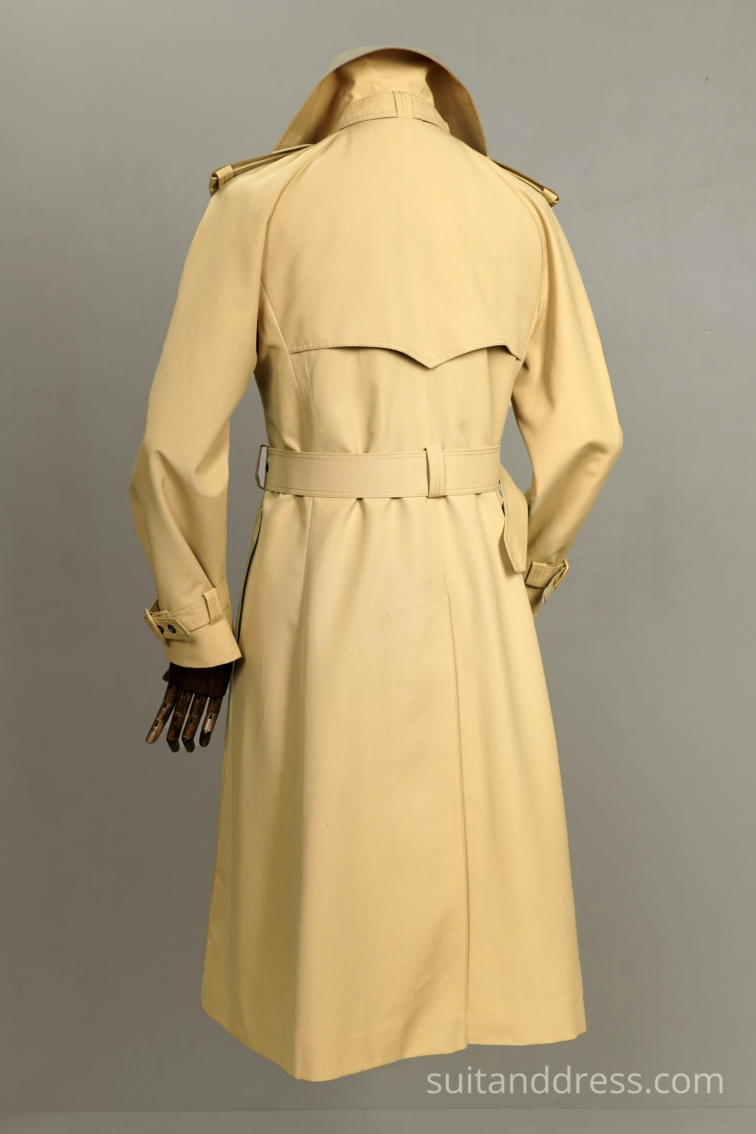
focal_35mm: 48
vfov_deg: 41.1
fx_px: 1512
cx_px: 378
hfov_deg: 28.1
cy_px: 567
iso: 400
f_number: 5.6
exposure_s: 1/50
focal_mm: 32
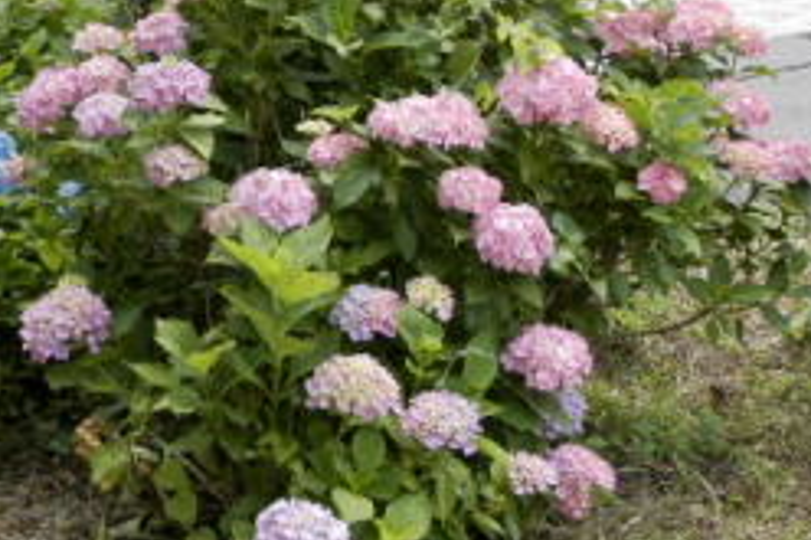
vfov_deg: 16.2
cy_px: 244
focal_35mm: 84
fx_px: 1891
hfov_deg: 23.9
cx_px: 186
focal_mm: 7.2
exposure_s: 1/160
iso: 80
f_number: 3.5
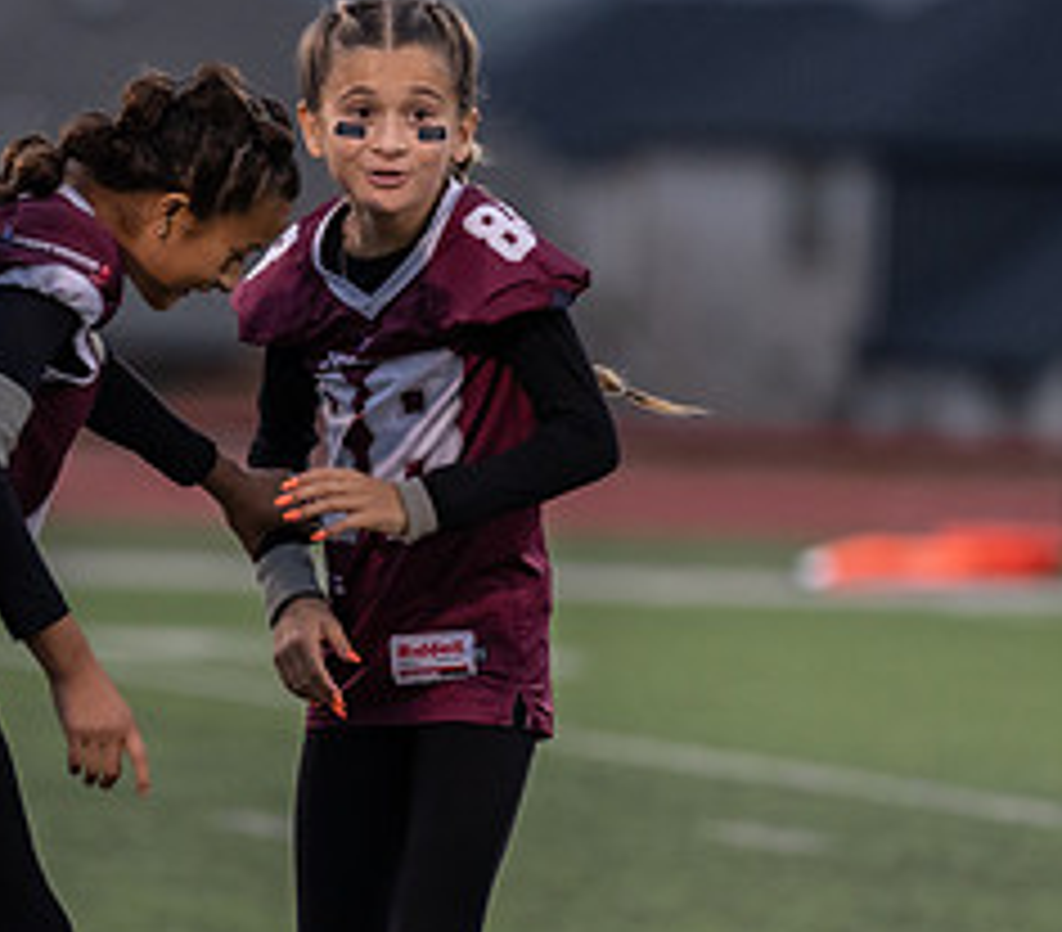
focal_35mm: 502
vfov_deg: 3.3
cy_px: 441
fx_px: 16389
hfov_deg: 3.7
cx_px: 344
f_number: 2.8
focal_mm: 191
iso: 1600
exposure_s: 1/1000
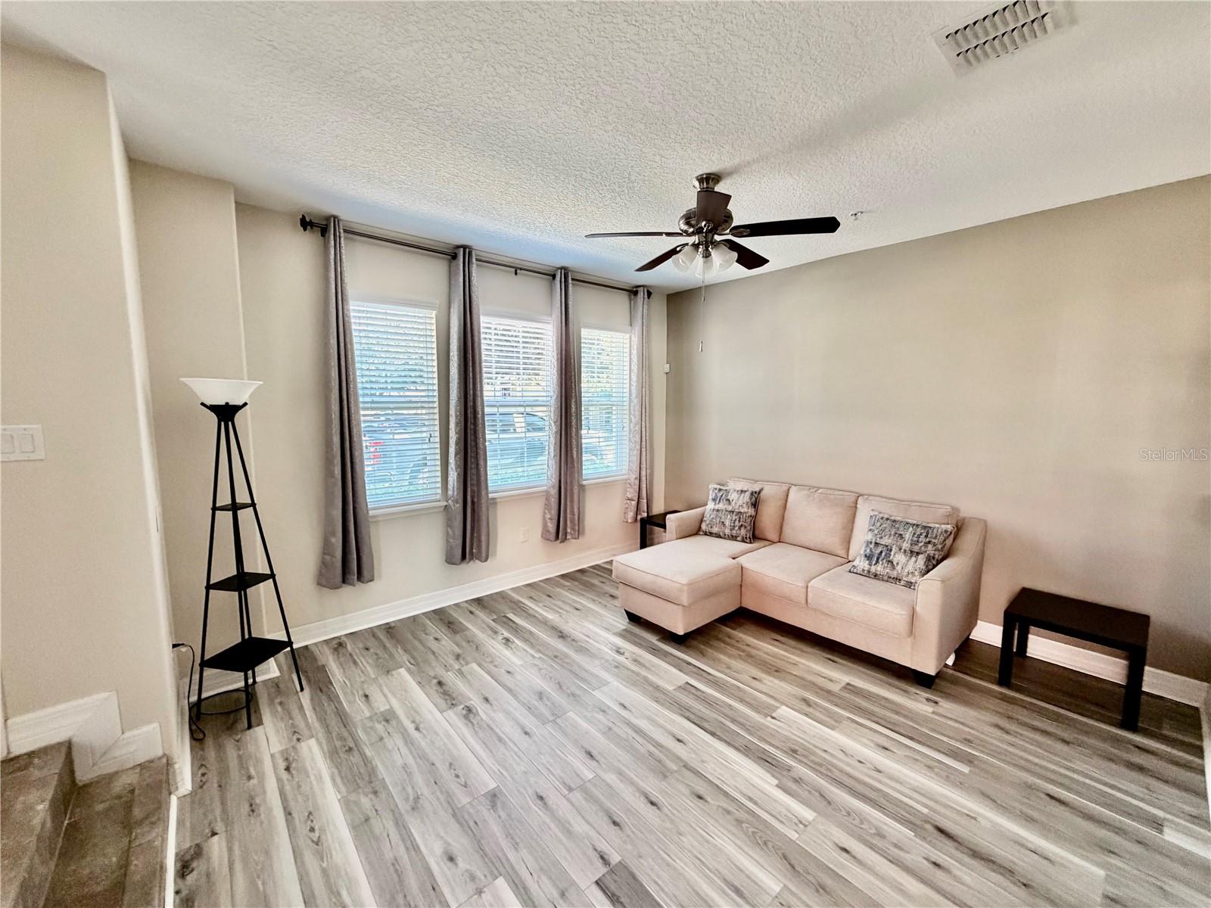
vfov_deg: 85.7
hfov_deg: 102.1
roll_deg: -0.1
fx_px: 490
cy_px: 454
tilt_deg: -5.7
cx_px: 606
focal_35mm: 14
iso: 320
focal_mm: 2.22
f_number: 2.2
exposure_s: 1/67
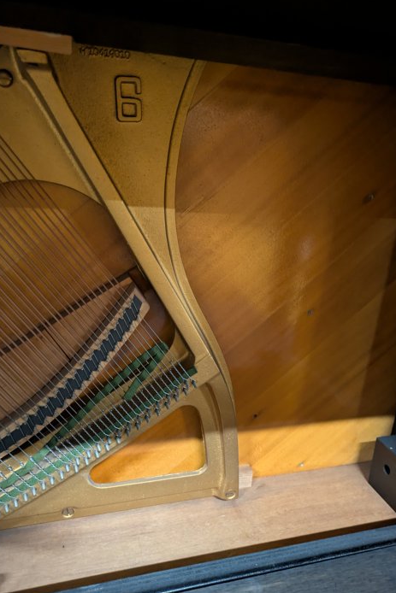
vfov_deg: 67.4
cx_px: 210
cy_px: 302
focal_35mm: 27
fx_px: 445
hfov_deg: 47.9
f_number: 1.89
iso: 718
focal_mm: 5.43
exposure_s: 1/16.7
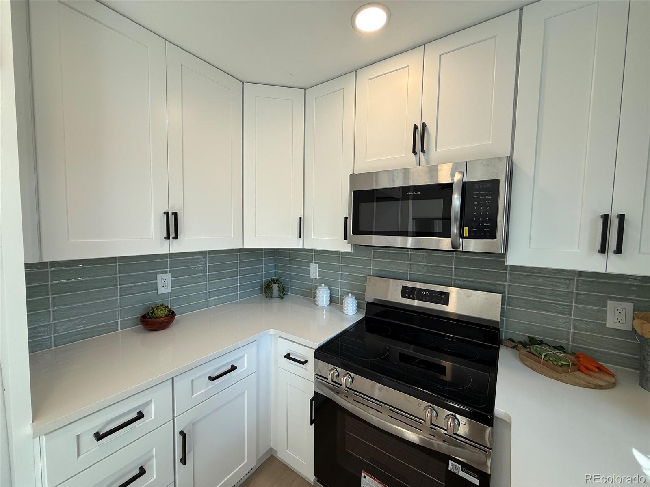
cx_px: 325
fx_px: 263
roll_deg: -1.1
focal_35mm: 14
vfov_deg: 85.7
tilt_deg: -3.3
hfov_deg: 102.1
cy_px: 244
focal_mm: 2.22
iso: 50
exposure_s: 1/99
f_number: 2.2
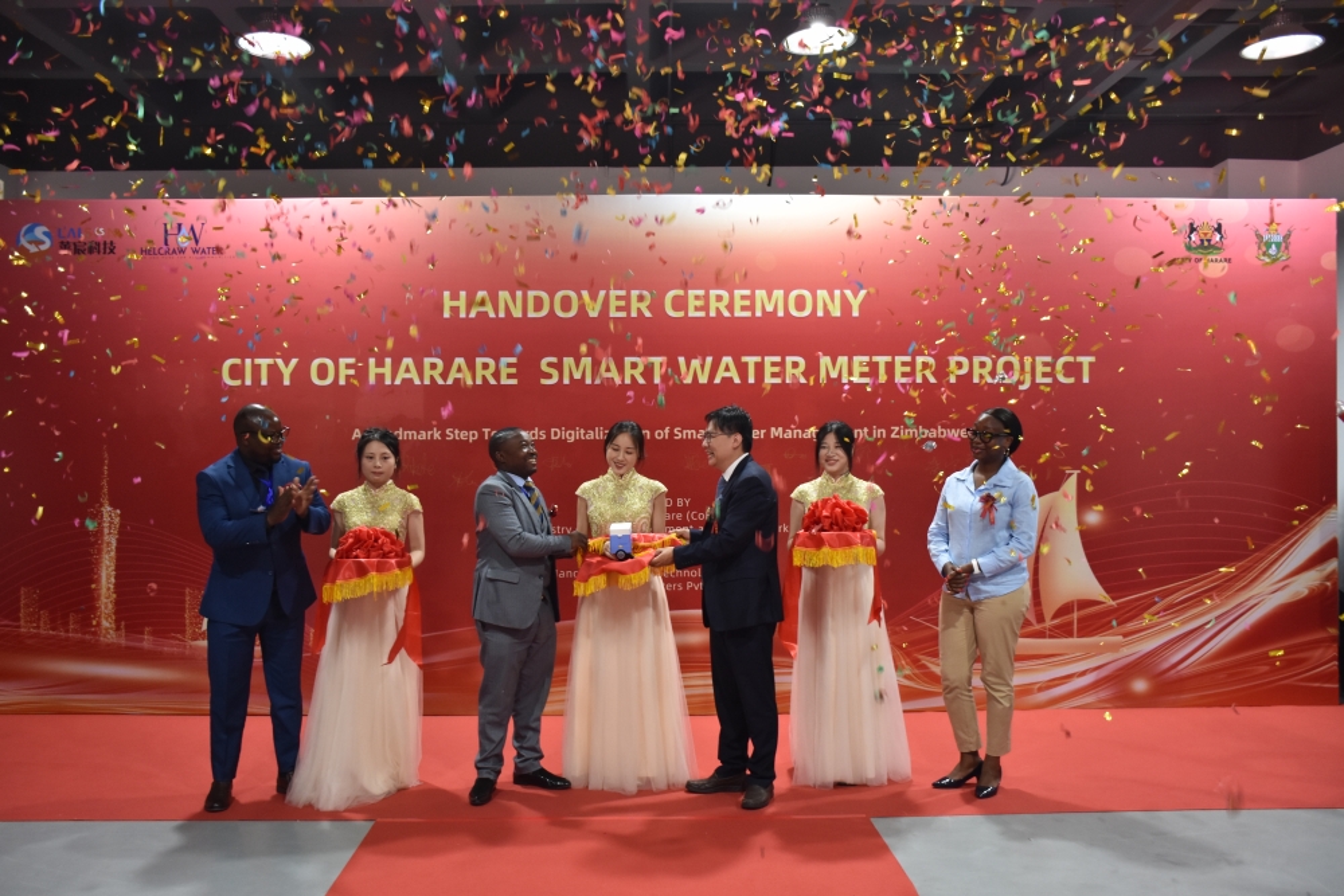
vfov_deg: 43.6
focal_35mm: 30
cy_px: 448
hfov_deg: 61.9
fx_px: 1120
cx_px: 672
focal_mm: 20
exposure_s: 1/60
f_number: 4
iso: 800
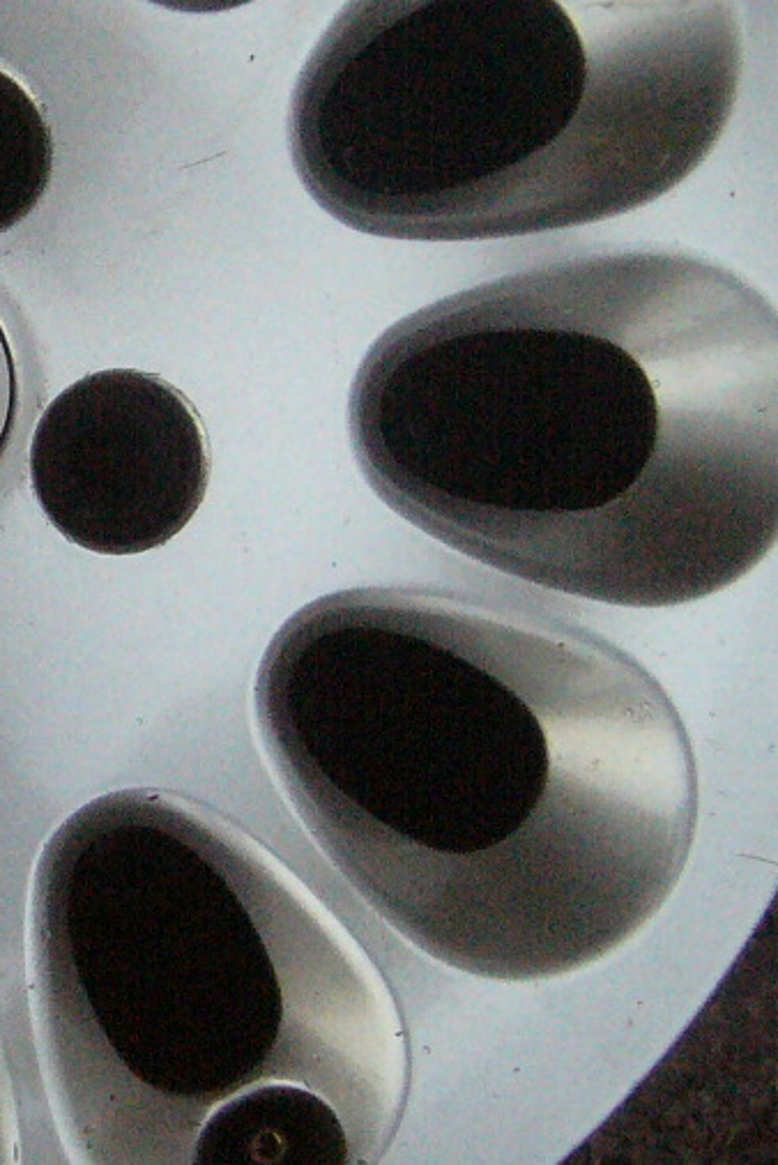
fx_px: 2978
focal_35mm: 92
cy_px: 380
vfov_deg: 22.0
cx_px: -113
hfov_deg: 14.5
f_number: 2.8
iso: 400
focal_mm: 5.8
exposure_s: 1/320
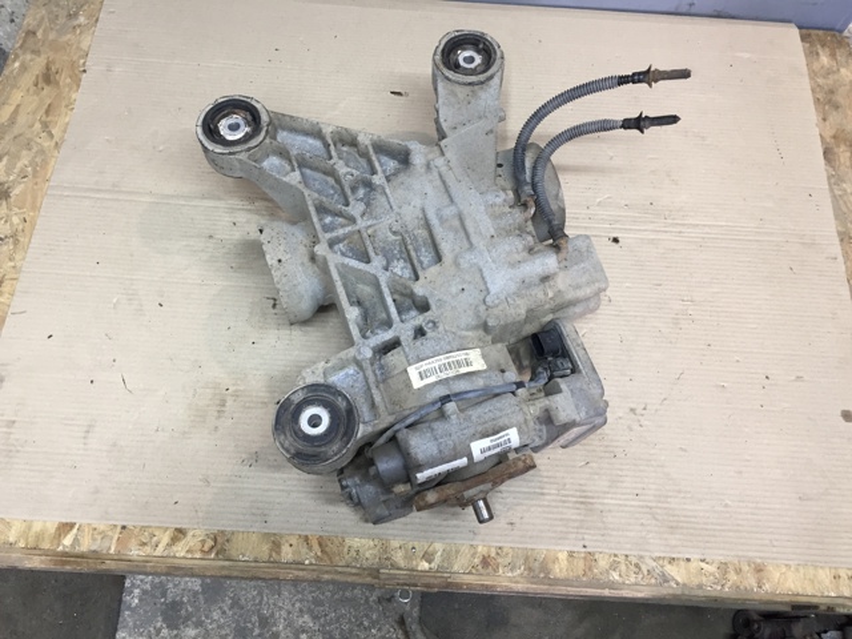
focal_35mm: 29
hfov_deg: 61.7
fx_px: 714
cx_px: 426
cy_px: 320
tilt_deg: -65.5
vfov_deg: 48.2
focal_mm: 4.15
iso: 64
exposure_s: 1/33
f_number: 2.2
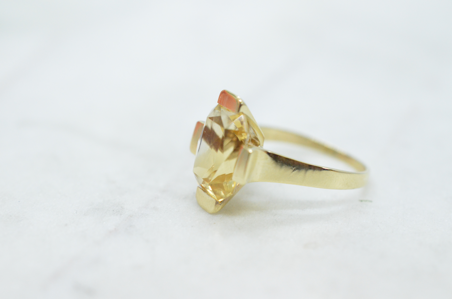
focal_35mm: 60
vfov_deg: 22.5
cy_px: 150
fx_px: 752
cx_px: 226
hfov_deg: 33.5
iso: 4000
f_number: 6.3
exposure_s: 1/1000
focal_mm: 40
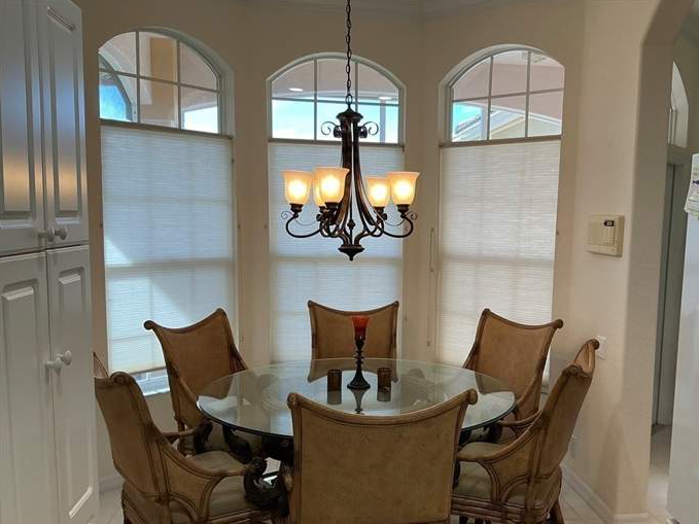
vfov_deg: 42.8
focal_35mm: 33
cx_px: 410
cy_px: 307
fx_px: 666
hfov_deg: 55.1
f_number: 1.8
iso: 64
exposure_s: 1/120
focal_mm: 3
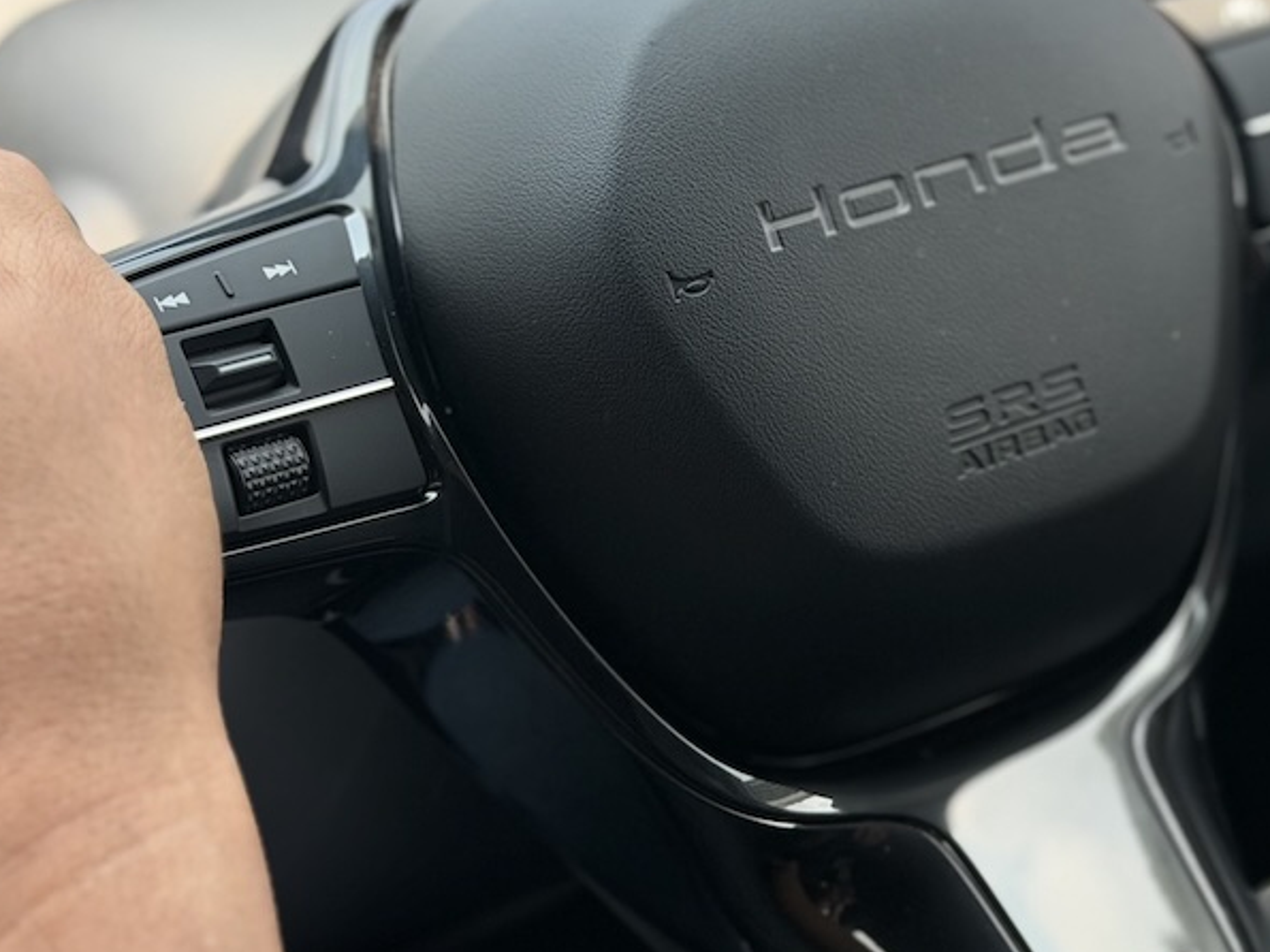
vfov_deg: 16.6
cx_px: 790
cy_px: 179
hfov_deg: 22.2
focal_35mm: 88
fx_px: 3228
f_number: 1.78
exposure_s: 1/202
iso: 64
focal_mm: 6.76
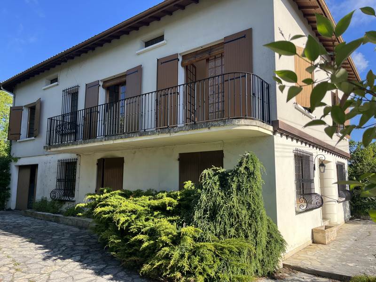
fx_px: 282
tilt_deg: +7.8
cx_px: 188
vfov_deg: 53.1
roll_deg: +0.7
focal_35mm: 26
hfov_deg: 67.3
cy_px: 141
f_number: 1.6
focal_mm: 5.1
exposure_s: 1/1404
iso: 50
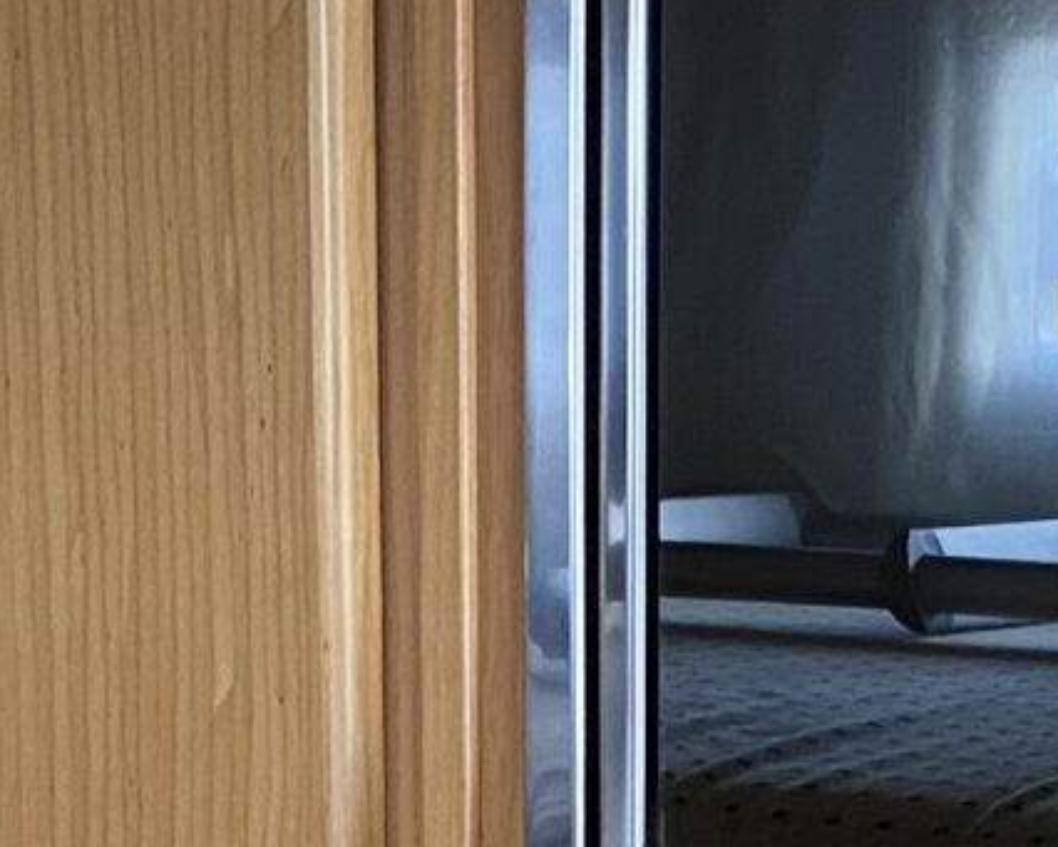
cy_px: 2023
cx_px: 956
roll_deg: -0.3
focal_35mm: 149
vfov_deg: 9.3
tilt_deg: -20.2
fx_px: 4667
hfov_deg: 12.8
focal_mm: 4.25
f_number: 1.8
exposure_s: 1/60
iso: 160
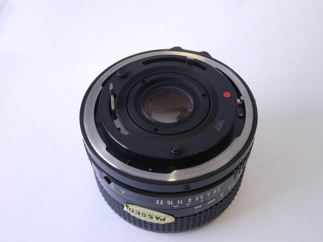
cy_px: 121
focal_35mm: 46
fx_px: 429
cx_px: 162
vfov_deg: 31.5
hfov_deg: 41.2
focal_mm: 23
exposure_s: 1/10
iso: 400
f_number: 11
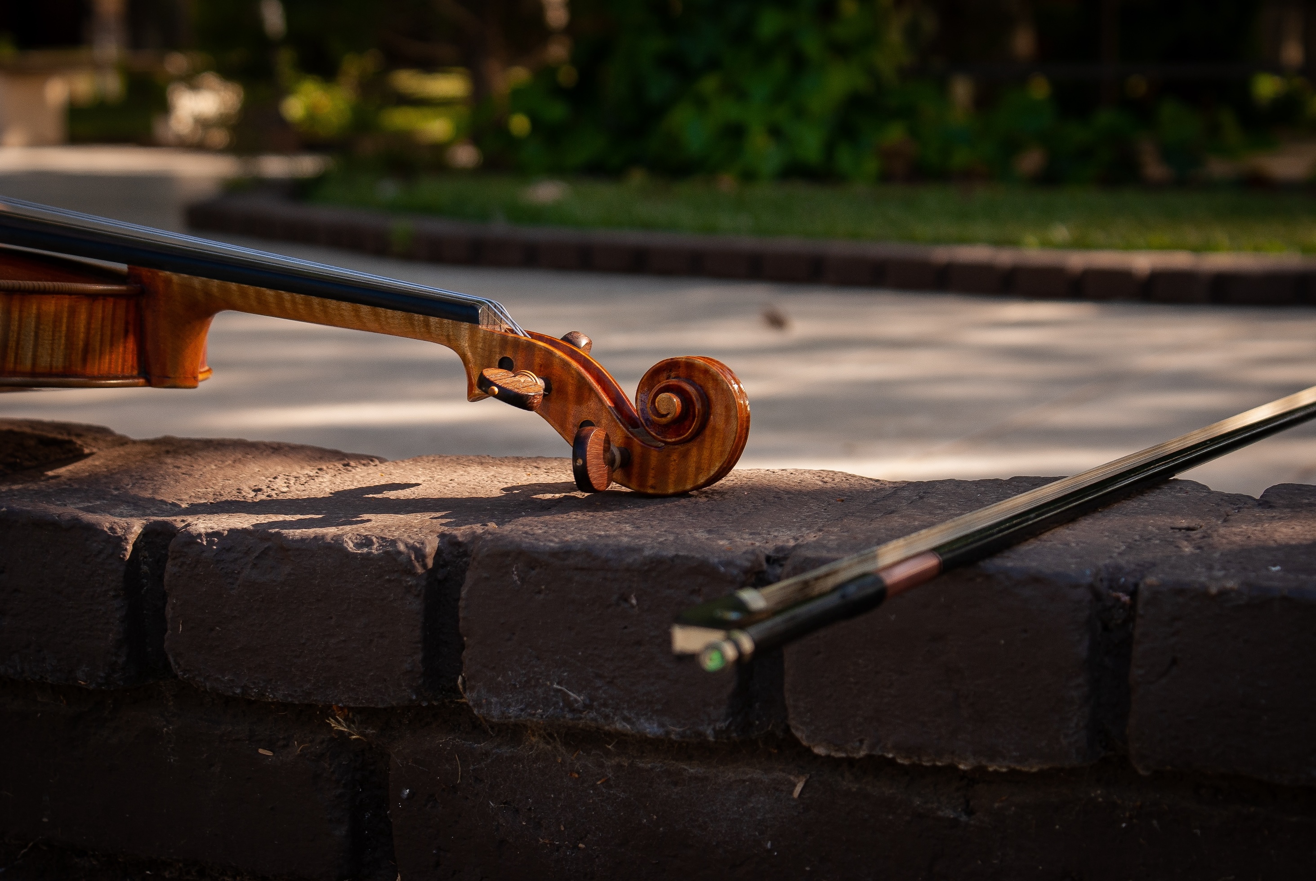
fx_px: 2745
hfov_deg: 27.0
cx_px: 658
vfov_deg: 18.2
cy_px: 440
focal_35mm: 75
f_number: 6.3
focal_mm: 50
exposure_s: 1/100
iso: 100
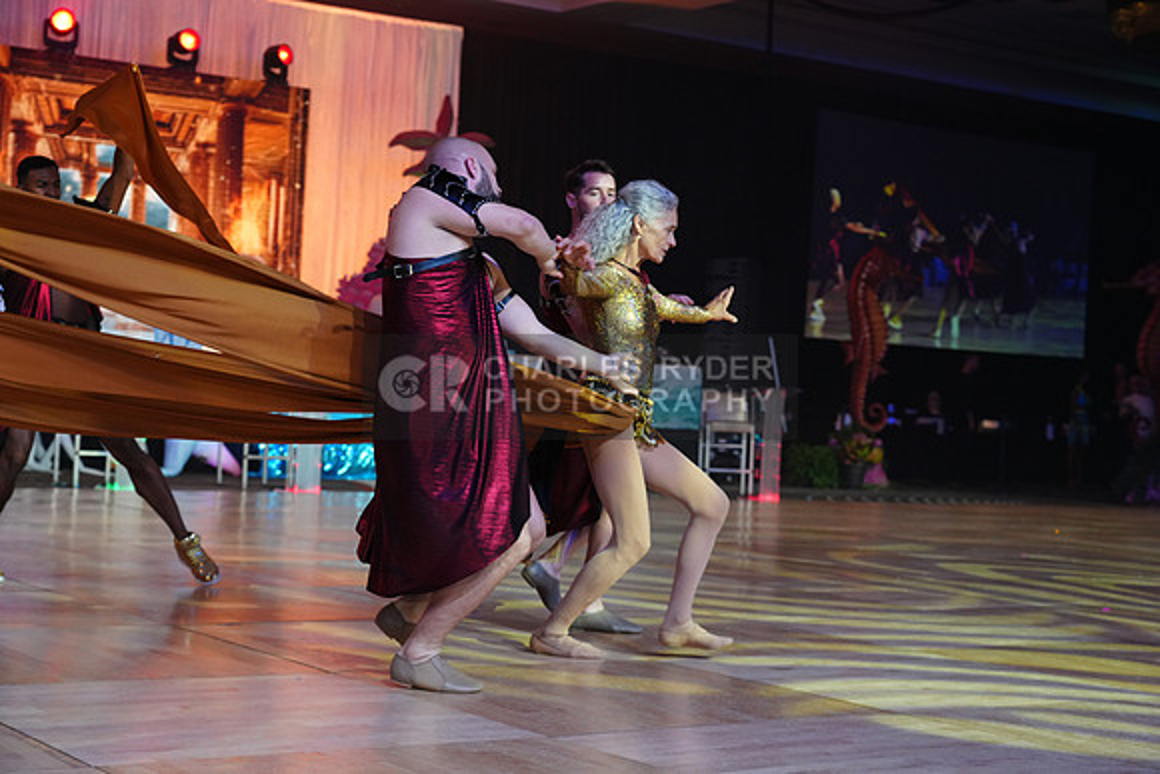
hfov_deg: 34.5
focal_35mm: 58
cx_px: 580
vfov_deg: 23.4
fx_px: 1869
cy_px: 387
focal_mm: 58
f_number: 4
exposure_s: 1/320
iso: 2000
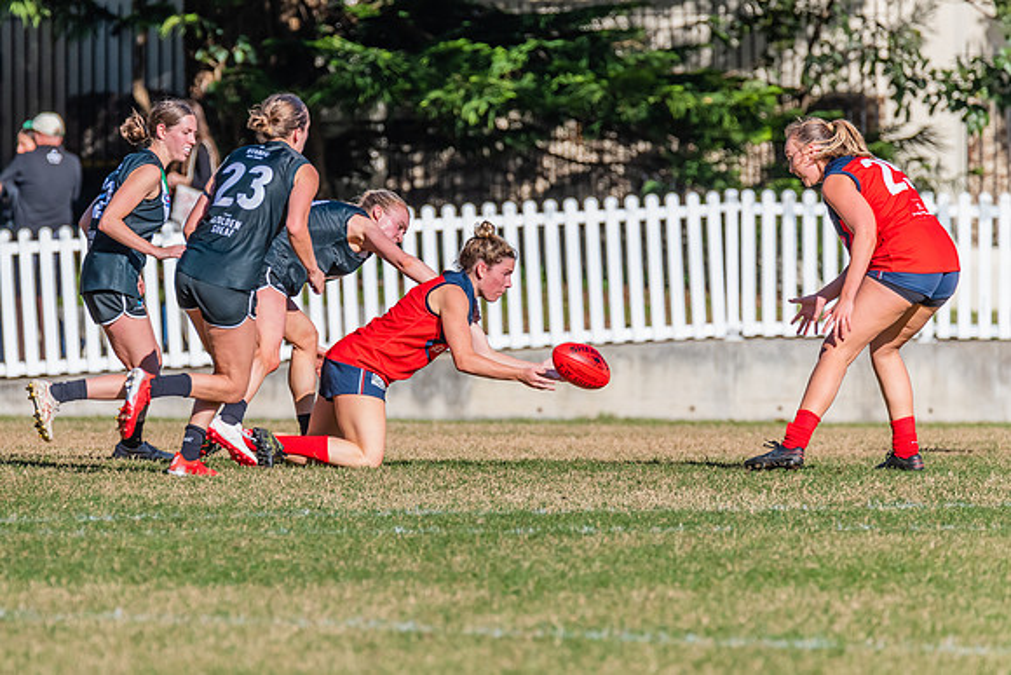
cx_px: 372
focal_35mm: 591
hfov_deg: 3.5
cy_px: 305
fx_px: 16600
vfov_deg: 2.3
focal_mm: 460
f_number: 11
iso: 800
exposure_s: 1/1600
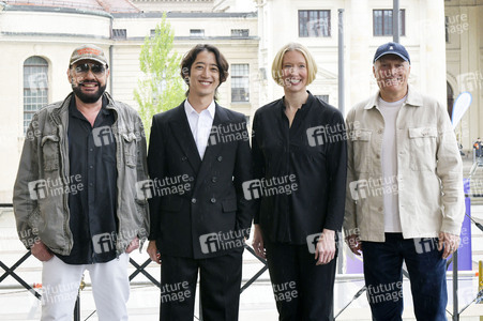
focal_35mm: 48
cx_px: 242
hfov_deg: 41.1
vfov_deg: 28.0
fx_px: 644
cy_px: 160
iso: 1000
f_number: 8
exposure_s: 1/250
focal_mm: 48
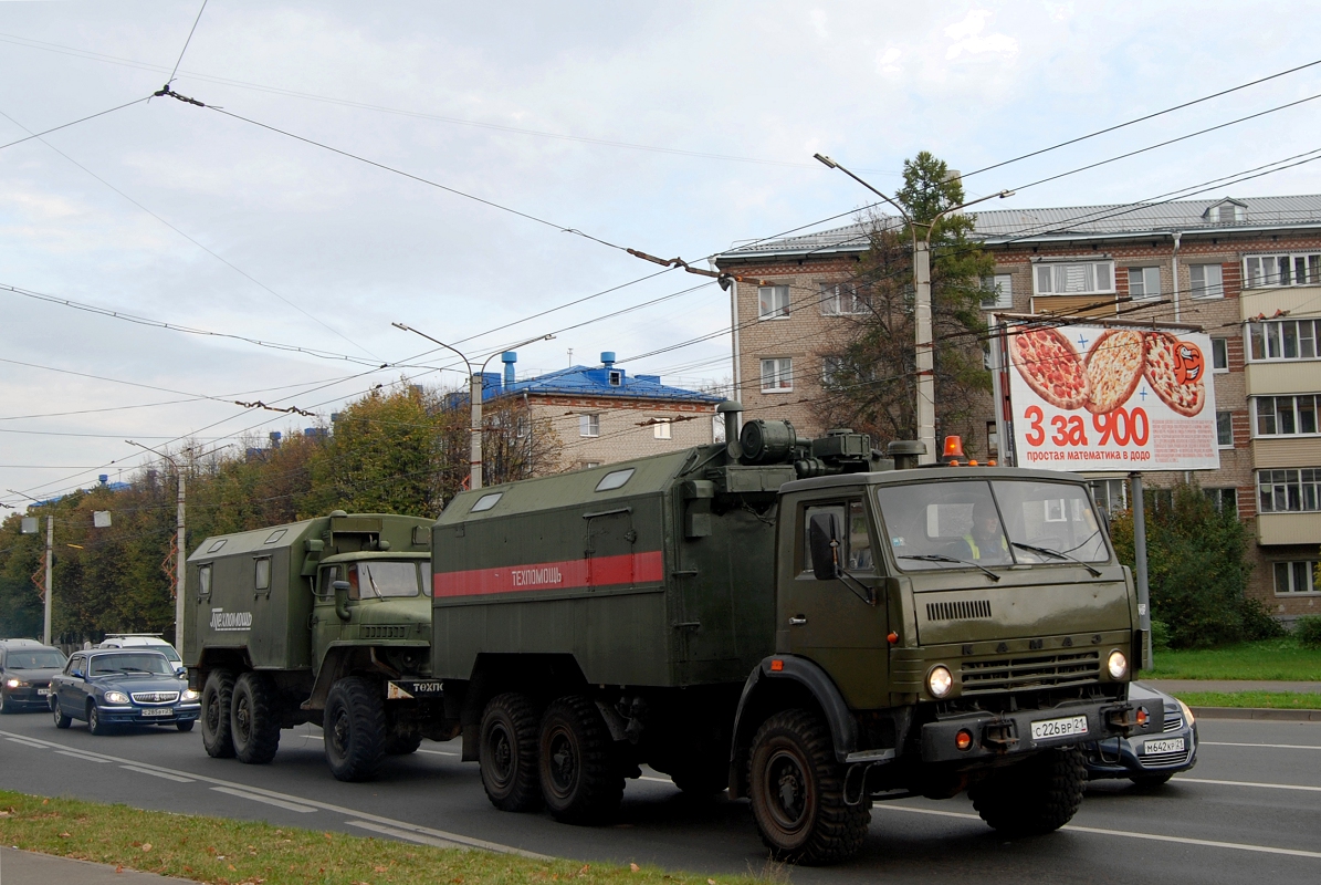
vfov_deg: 43.7
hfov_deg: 61.9
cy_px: 442
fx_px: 1102
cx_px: 660
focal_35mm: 30
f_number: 6.3
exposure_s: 1/160
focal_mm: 20
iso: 100
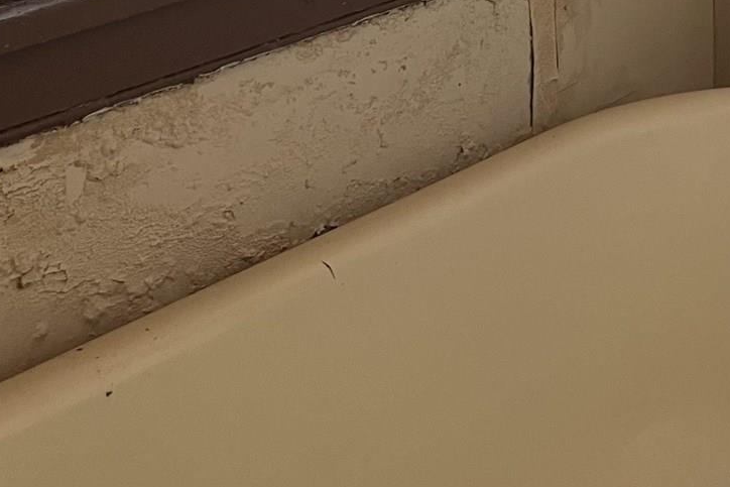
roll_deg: +1.8
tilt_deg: -8.3
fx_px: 1744
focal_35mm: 86
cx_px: 718
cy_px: -232
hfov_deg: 22.8
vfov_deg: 14.8
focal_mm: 5.1
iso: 100
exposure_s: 1/60
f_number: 1.6
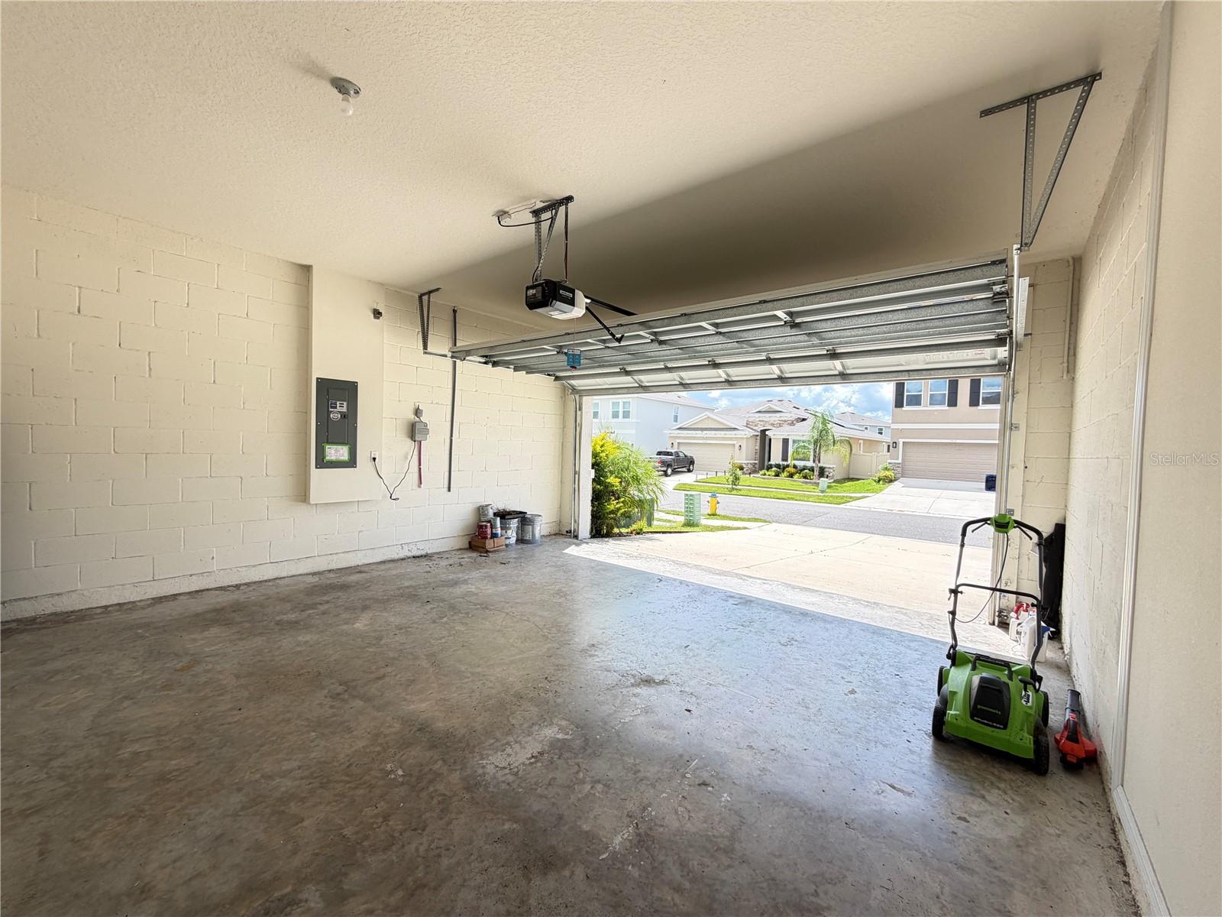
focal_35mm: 14
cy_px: 458
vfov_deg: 85.7
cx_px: 611
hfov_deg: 102.1
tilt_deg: -1.8
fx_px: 494
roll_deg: -1.8
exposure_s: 1/229
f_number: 2.2
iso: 50
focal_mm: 2.22
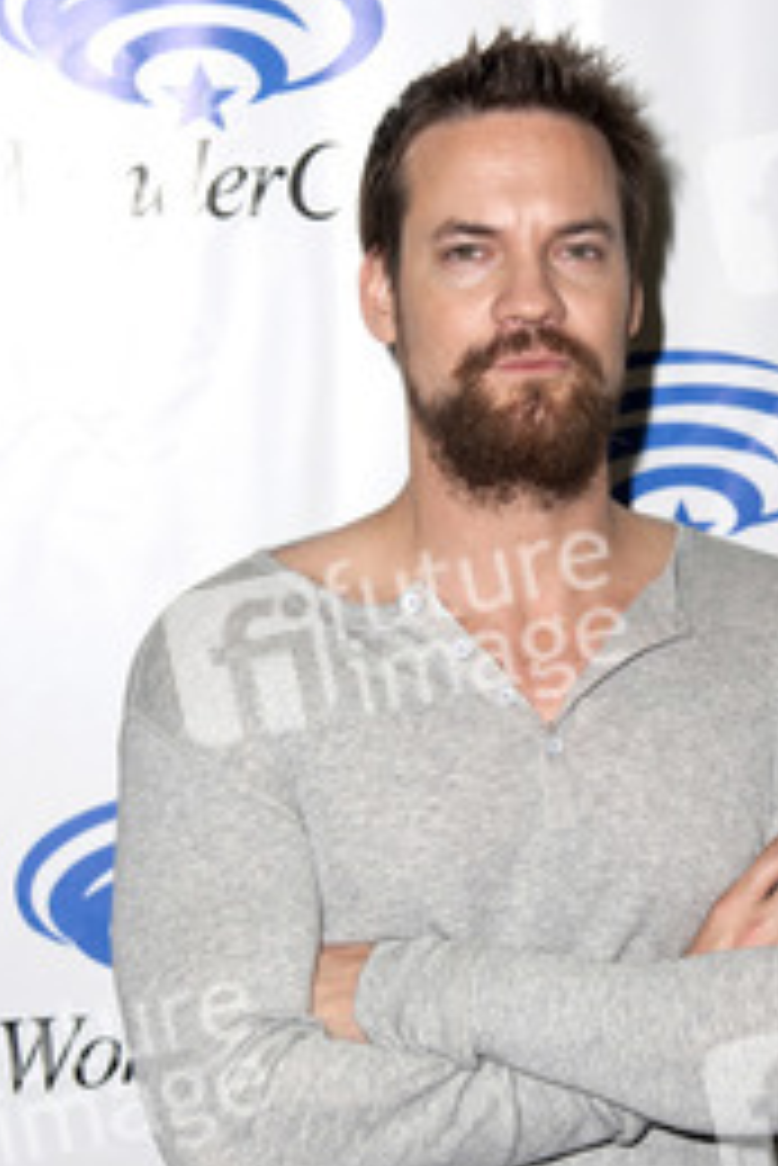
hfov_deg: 20.0
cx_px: 528
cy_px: 864
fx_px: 2201
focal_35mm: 68
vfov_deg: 29.2
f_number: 4.5
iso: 400
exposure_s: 1/400
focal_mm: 44
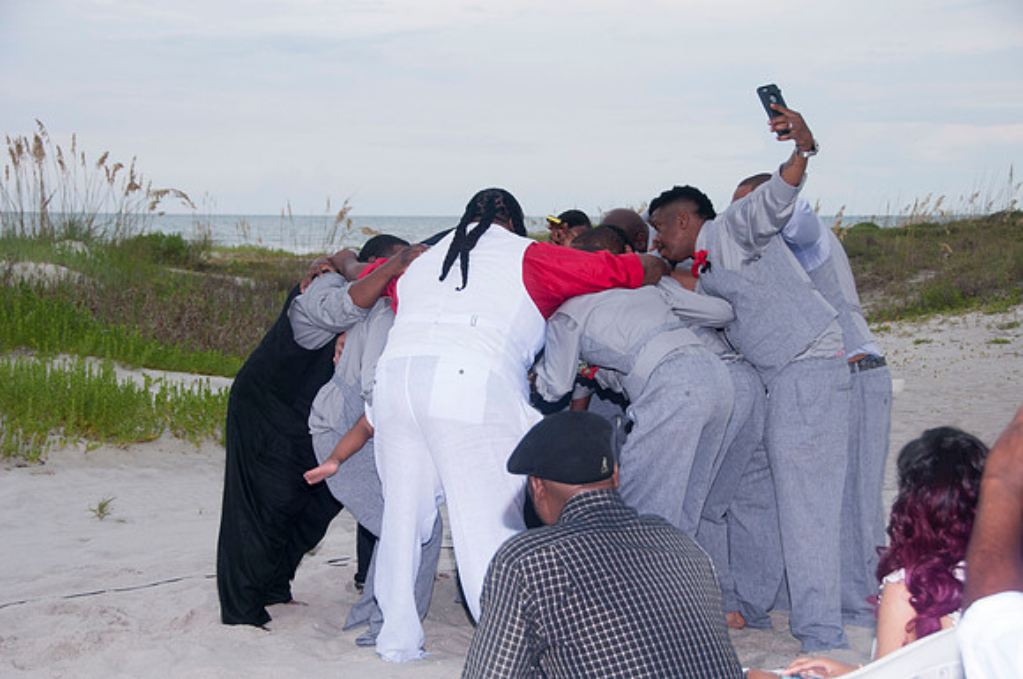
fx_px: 1873
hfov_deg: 30.6
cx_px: 512
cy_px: 340
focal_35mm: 66
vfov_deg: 20.6
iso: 200
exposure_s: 1/200
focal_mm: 44
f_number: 5.6
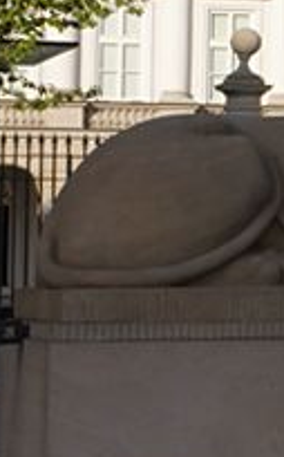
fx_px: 2981
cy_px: 74
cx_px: 1458
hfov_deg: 4.6
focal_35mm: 240
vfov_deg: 8.7
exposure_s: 1/100
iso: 100
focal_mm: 24
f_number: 14
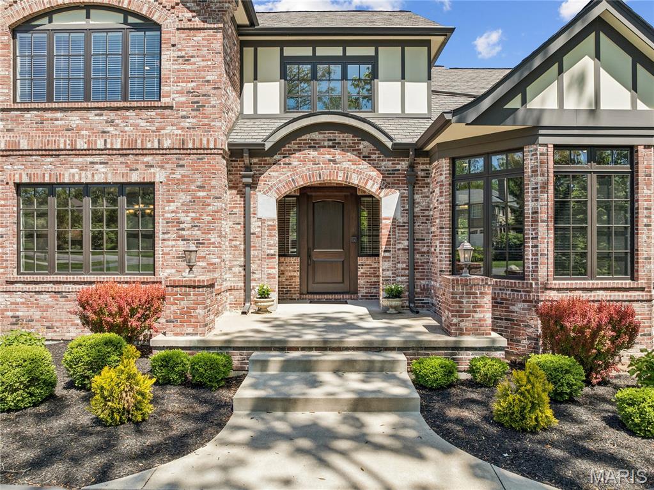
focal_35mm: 24
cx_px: 327
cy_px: 245
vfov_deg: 56.8
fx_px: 453
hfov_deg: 71.6
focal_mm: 12.3
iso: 140
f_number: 2.8
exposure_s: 1/25
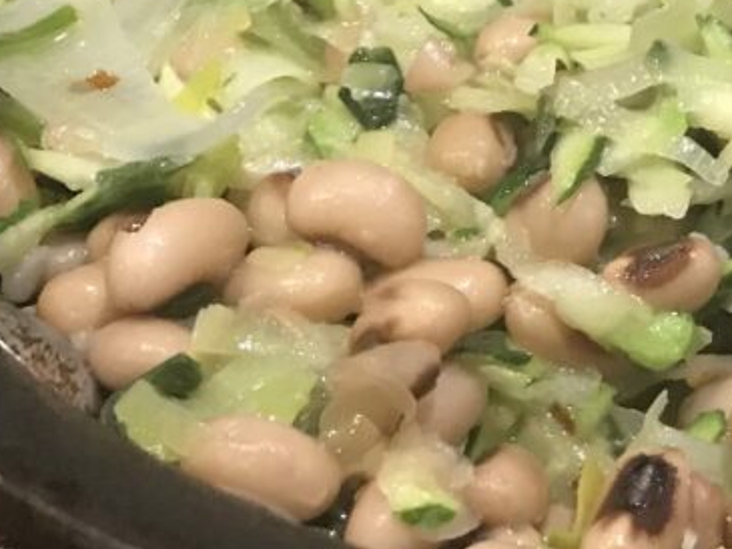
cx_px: 1143
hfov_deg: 18.5
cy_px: -118
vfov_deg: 15.5
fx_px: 1946
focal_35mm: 92
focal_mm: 3.99
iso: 64
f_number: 1.8
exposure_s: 1/15
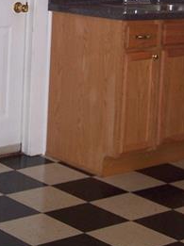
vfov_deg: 17.2
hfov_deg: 13.2
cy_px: 2
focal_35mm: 112
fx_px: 796
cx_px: 53
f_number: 2.8
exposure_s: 1/30
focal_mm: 8
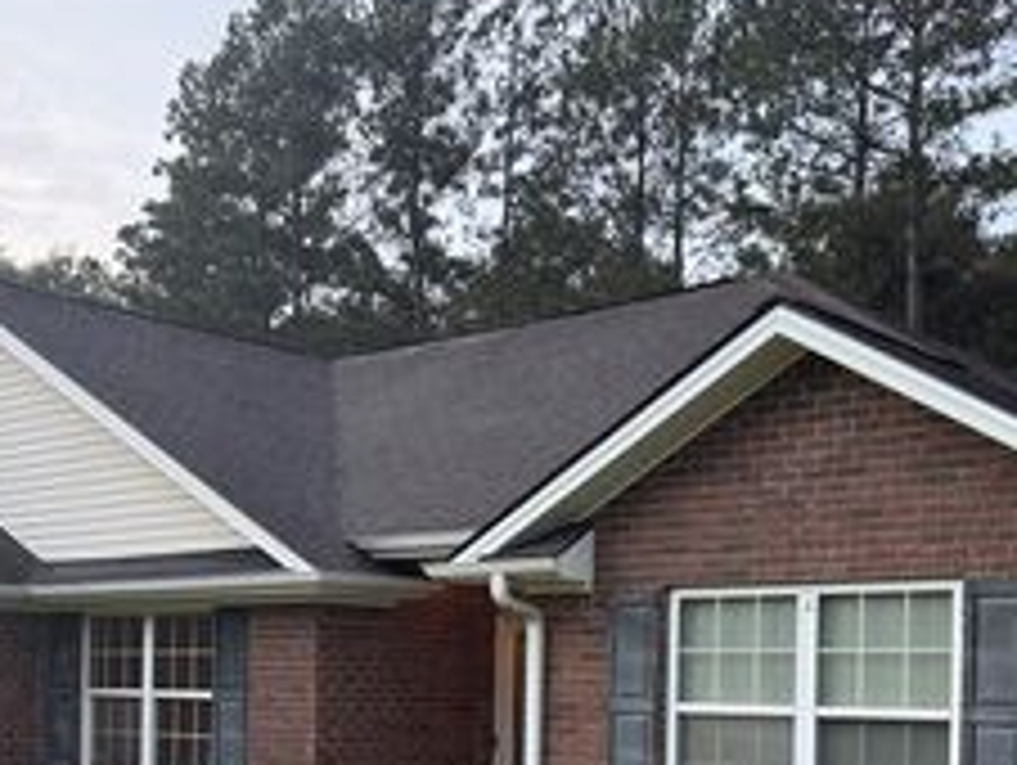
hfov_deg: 35.5
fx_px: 1559
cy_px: 704
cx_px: 279
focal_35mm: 53
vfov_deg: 26.5
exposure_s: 1/170
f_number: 1.78
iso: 200
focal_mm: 6.76
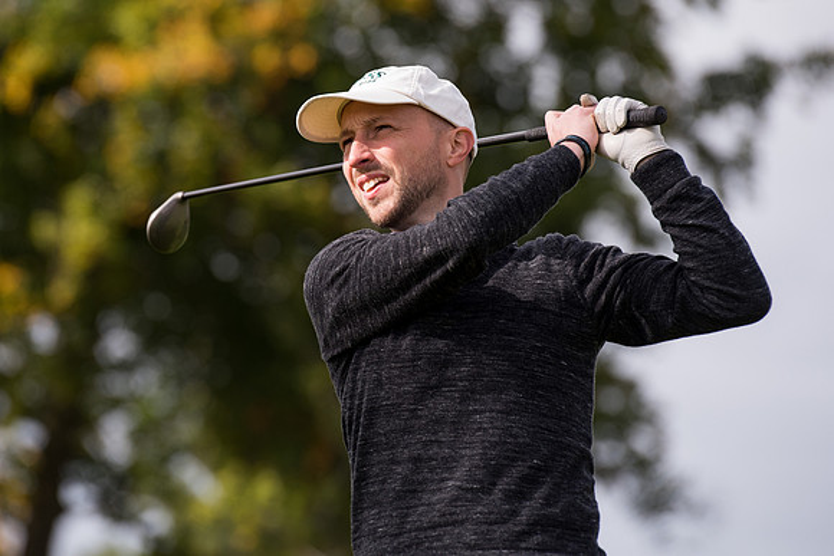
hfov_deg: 8.3
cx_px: 348
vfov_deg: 5.5
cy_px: 211
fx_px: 5743
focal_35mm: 248
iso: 400
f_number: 4
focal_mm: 200
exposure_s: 1/2000
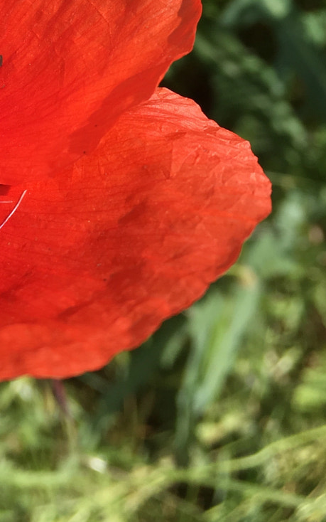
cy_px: 41
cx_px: -34
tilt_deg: -53.3
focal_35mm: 67
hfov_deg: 18.7
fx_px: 952
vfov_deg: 29.2
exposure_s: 1/845
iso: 25
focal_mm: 4.15
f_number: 2.2
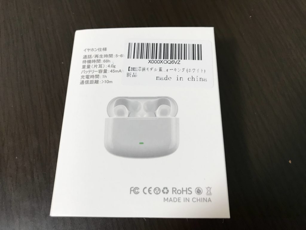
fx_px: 248
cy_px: 115
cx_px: 153
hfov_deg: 63.4
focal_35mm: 28
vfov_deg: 49.7
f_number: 1.8
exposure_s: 1/20
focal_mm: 3.99
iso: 40
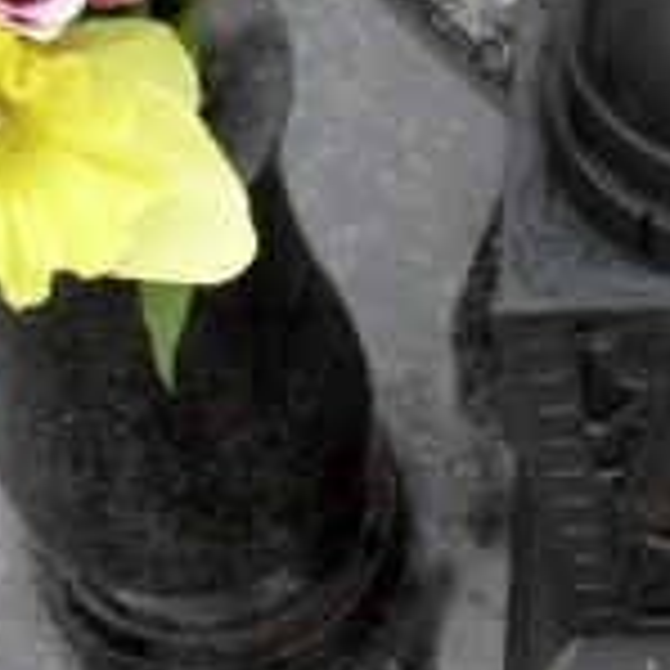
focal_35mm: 212
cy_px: 261
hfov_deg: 8.1
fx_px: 4642
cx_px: 899
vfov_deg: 8.3
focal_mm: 6.3
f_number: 3.2
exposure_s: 1/350
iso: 100
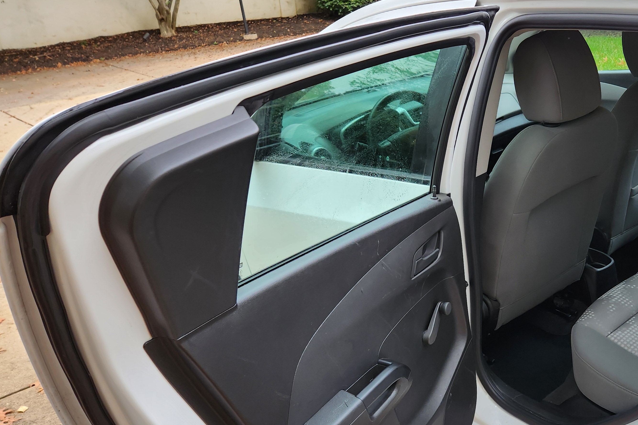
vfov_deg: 36.5
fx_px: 638
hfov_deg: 51.2
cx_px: 468
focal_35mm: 36
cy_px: 285
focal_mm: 5.4
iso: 100
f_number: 1.8
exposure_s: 1/180
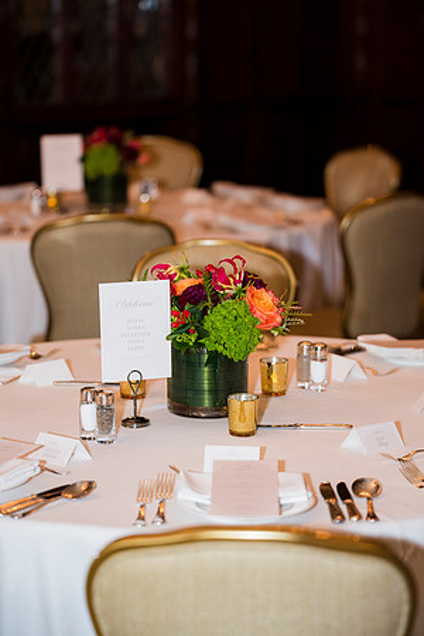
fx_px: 1802
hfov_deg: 13.4
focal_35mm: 102
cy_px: 318
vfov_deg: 20.0
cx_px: 212
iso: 800
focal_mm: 102
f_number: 2.8
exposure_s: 1/125
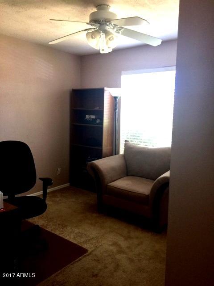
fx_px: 239
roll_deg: -1.4
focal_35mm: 29
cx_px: 107
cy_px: 143
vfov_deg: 61.7
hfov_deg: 48.2
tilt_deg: -6.8
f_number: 2.2
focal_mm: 4.15
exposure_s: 1/30
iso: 50
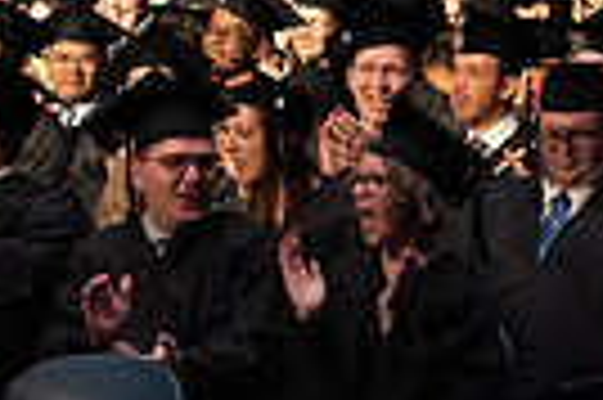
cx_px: 652
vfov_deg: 4.5
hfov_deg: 6.8
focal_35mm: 304
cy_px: 173
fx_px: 5086
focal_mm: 70
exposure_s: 1/320
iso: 1600
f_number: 4.5
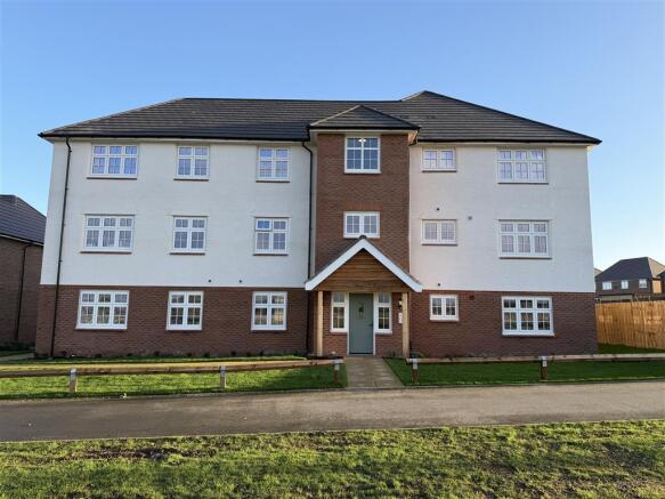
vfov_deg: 56.8
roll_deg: -1.3
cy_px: 250
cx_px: 332
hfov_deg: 71.6
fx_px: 461
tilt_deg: +7.2
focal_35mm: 24
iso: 80
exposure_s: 1/1192
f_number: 1.78
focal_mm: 6.76
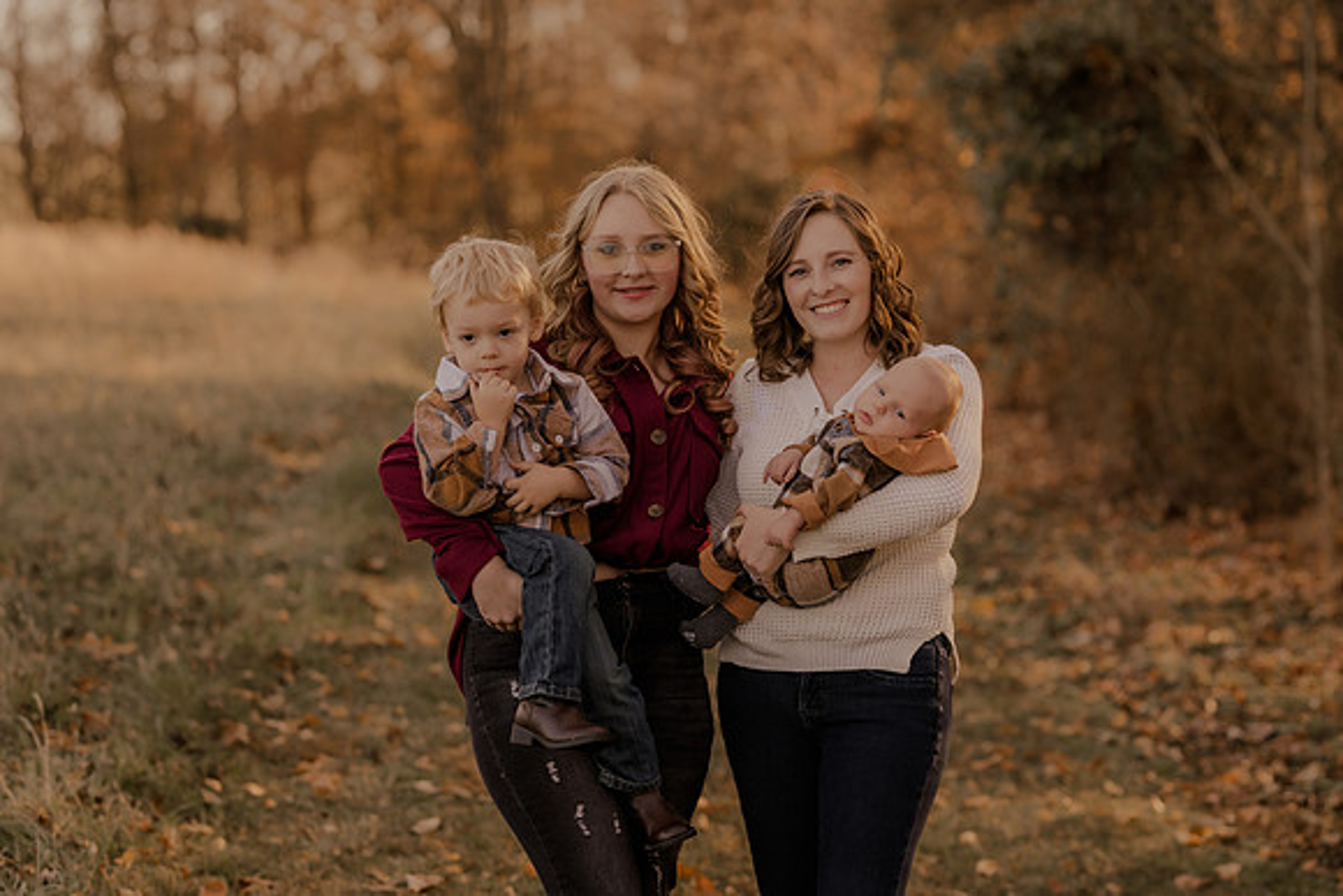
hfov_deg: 23.9
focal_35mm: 85
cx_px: 672
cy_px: 448
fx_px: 3172
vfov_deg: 16.1
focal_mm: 85
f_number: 2.8
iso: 200
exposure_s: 1/400
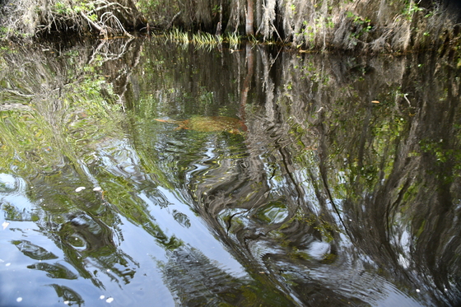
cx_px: 230
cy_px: 154
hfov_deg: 61.9
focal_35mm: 30
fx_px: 384
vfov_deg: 43.6
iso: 1000
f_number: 3.5
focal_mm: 20
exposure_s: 1/640
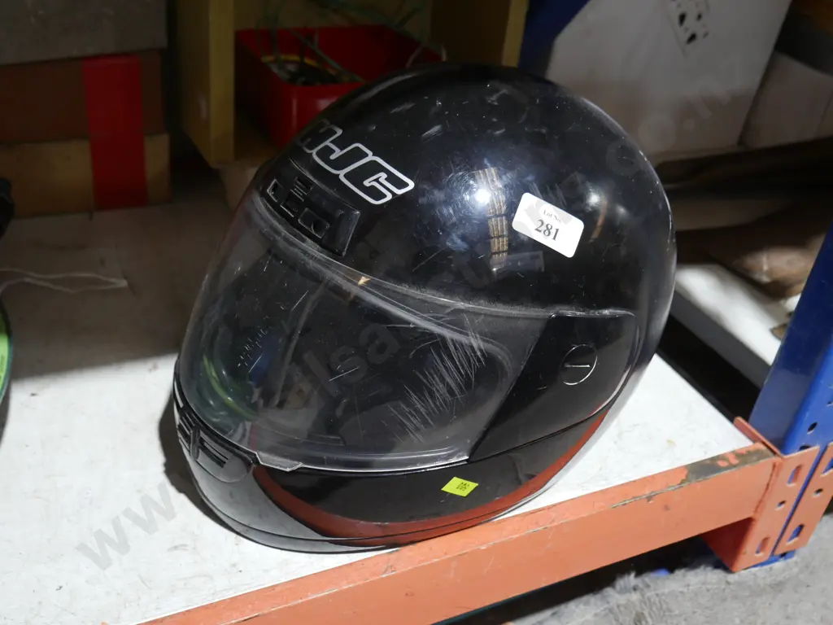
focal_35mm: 36
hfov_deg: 51.4
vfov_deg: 39.7
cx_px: 416
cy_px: 312
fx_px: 866
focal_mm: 18
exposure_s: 1/60
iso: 800
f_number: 4
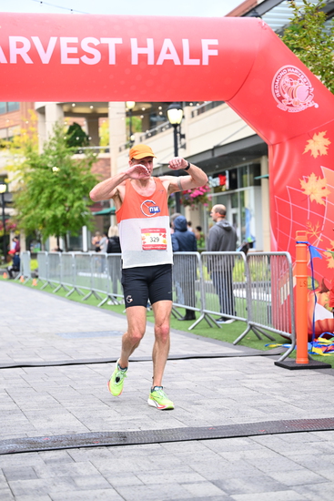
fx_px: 973
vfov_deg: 28.8
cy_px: 250
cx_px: 167
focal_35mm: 70
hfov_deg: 19.5
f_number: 2.8
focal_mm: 70
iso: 1250
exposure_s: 1/1250
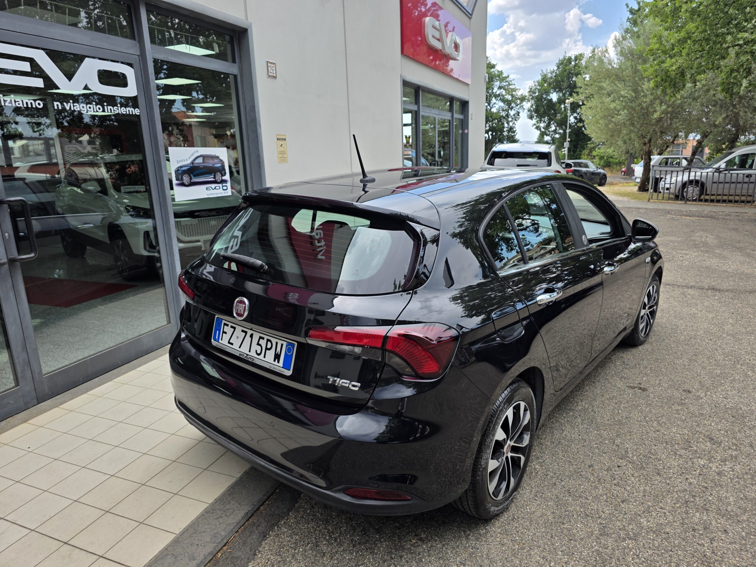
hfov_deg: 73.9
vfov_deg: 58.9
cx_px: 378
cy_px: 284
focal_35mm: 23
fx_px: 502
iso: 80
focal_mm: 6.3
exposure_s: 1/2060
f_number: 1.7
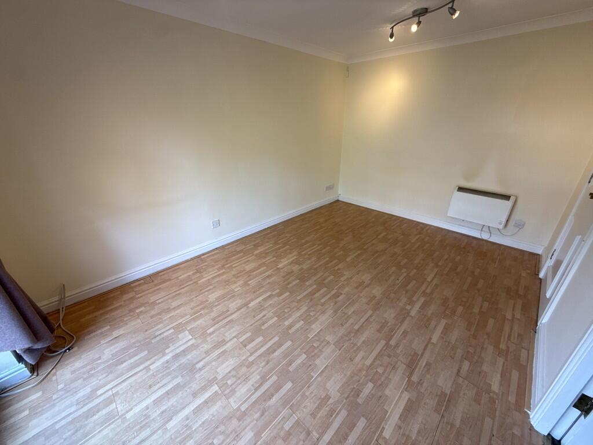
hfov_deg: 102.1
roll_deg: +0.7
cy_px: 222
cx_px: 296
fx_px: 240
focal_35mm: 14
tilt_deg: -24.1
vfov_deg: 85.7
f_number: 2.2
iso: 125
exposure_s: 1/99
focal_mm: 2.22
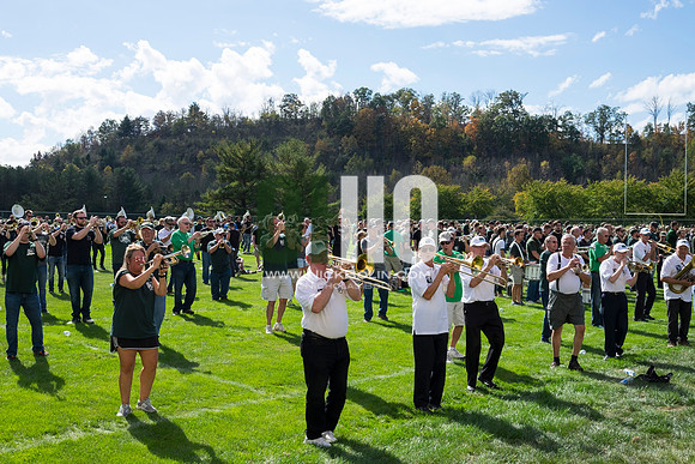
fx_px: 792
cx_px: 348
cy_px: 232
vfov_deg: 32.6
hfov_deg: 47.4
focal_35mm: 41
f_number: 7.1
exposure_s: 1/400
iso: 200
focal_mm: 27
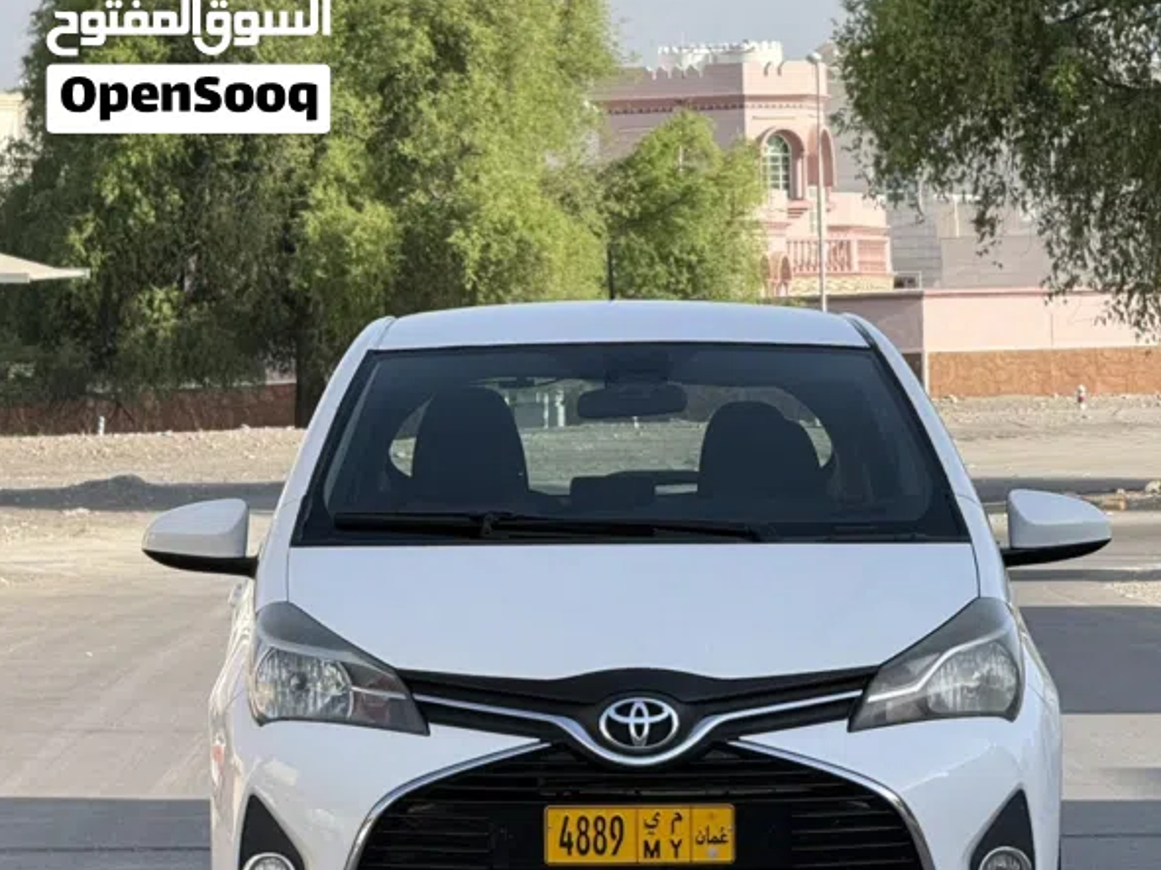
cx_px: 627
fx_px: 4359
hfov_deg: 15.2
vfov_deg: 11.4
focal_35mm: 130
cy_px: 416
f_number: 2.8
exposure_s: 1/776
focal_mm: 15.66
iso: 64
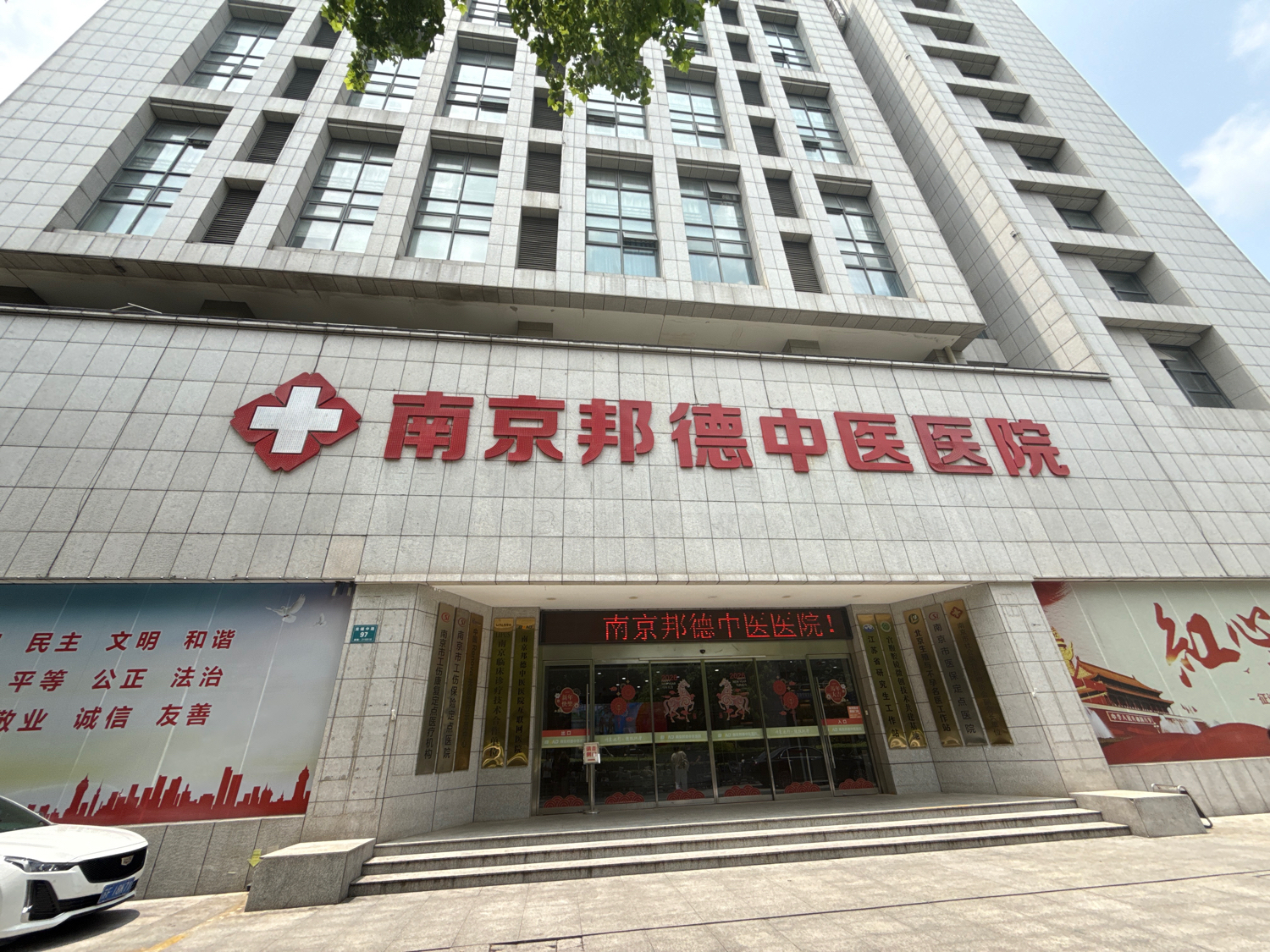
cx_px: 635
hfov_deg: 102.1
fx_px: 514
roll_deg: +2.1
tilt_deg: +28.3
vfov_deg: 85.7
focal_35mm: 14
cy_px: 476
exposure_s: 1/1017
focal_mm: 2.22
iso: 50
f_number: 2.2
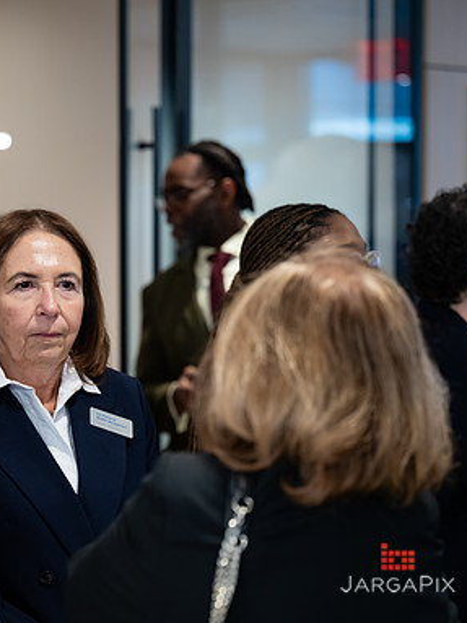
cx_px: 24
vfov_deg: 16.3
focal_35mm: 121
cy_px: 313
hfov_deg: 12.1
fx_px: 2178
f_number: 3.2
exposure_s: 1/200
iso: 800
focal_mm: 83
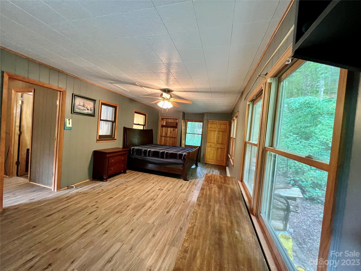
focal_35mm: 13
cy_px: 136
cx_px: 180
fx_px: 136
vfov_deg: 89.9
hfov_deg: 106.2
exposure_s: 1/40
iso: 800
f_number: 1.8
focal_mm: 1.57
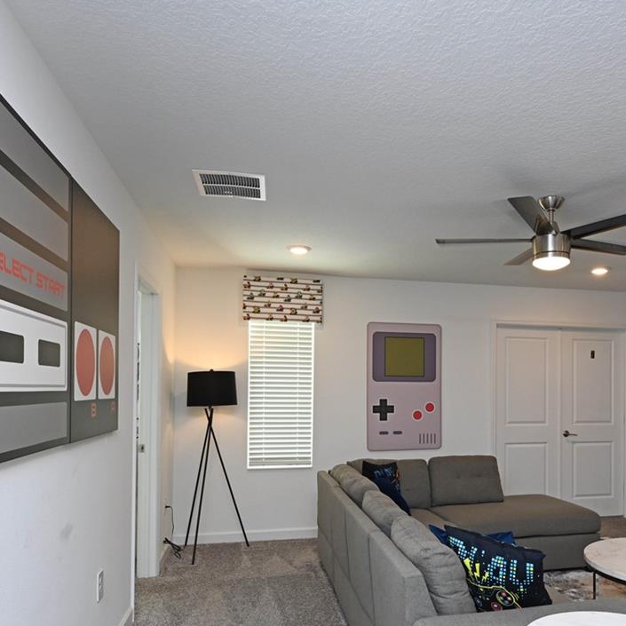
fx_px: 552
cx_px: 398
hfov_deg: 58.2
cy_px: 384
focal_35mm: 27
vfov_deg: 58.5
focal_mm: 14
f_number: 9
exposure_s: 1/60
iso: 800
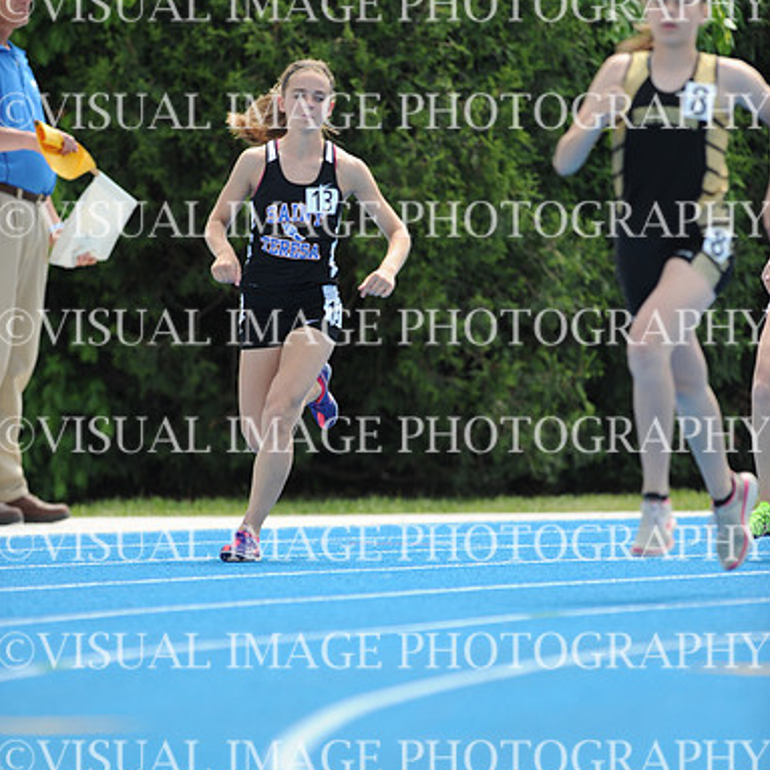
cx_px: 384
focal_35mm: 514
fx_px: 12935
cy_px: 380
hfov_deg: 3.4
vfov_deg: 3.4
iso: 320
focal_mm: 400
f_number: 3.5
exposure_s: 1/2000
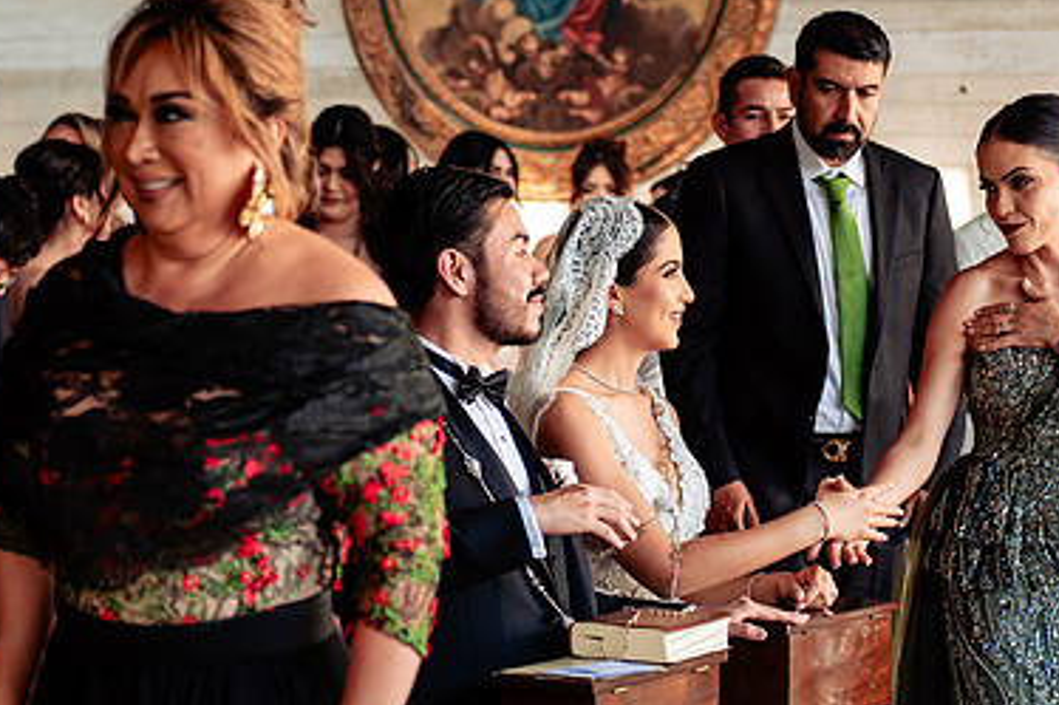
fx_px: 3440
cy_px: 286
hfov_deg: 17.5
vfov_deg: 11.7
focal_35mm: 117
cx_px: 595
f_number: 3.2
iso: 500
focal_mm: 62
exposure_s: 1/320
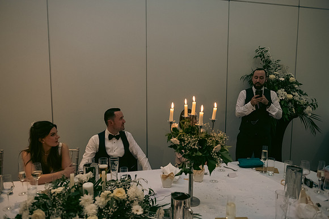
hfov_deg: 65.5
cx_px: 164
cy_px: 110
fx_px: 256
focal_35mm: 28
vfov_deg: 46.4
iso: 2000
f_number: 3.5
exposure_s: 1/160
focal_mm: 28
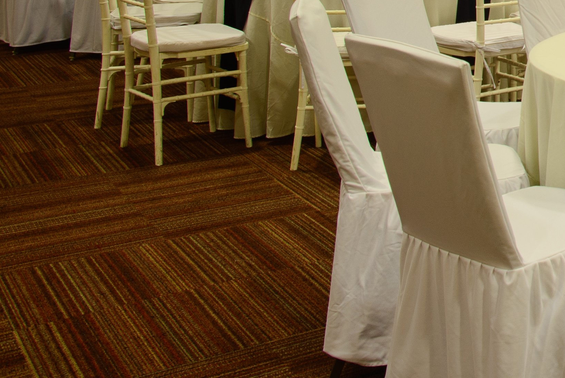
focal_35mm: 72
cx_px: 842
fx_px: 1130
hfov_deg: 22.9
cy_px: -110
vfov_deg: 17.8
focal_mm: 20
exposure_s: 1.6
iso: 100
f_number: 11
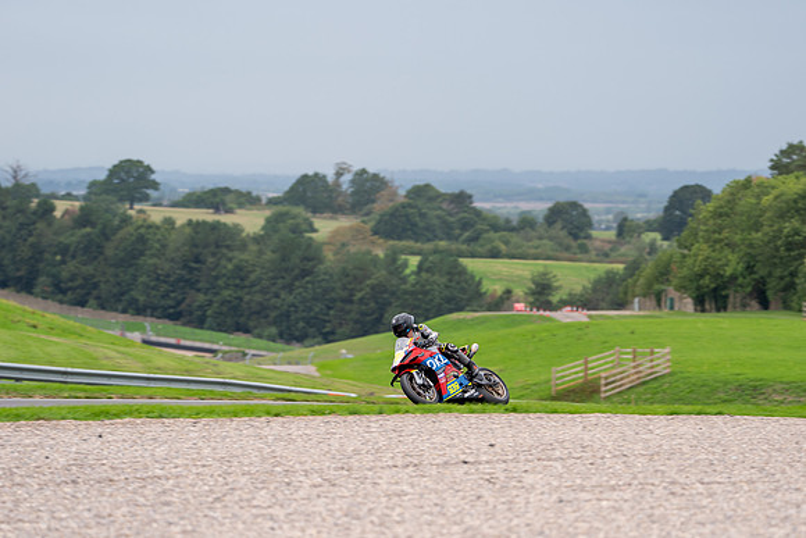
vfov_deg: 6.2
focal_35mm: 221
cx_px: 445
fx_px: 4944
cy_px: 255
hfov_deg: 9.3
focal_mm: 200
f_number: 4.5
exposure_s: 1/400
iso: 125
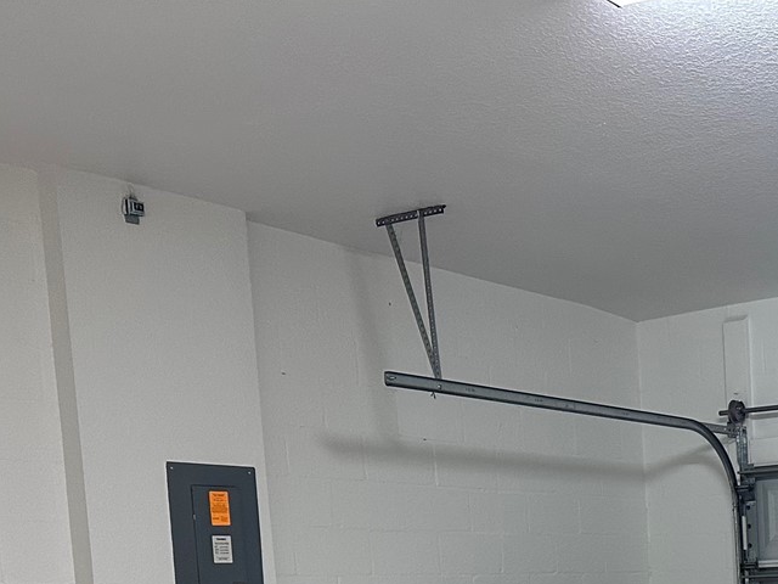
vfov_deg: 22.3
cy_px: 728
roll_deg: +2.8
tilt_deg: -6.2
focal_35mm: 60
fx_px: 1349
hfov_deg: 29.8
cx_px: 796
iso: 320
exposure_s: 1/60
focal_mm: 6.86
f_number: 1.78
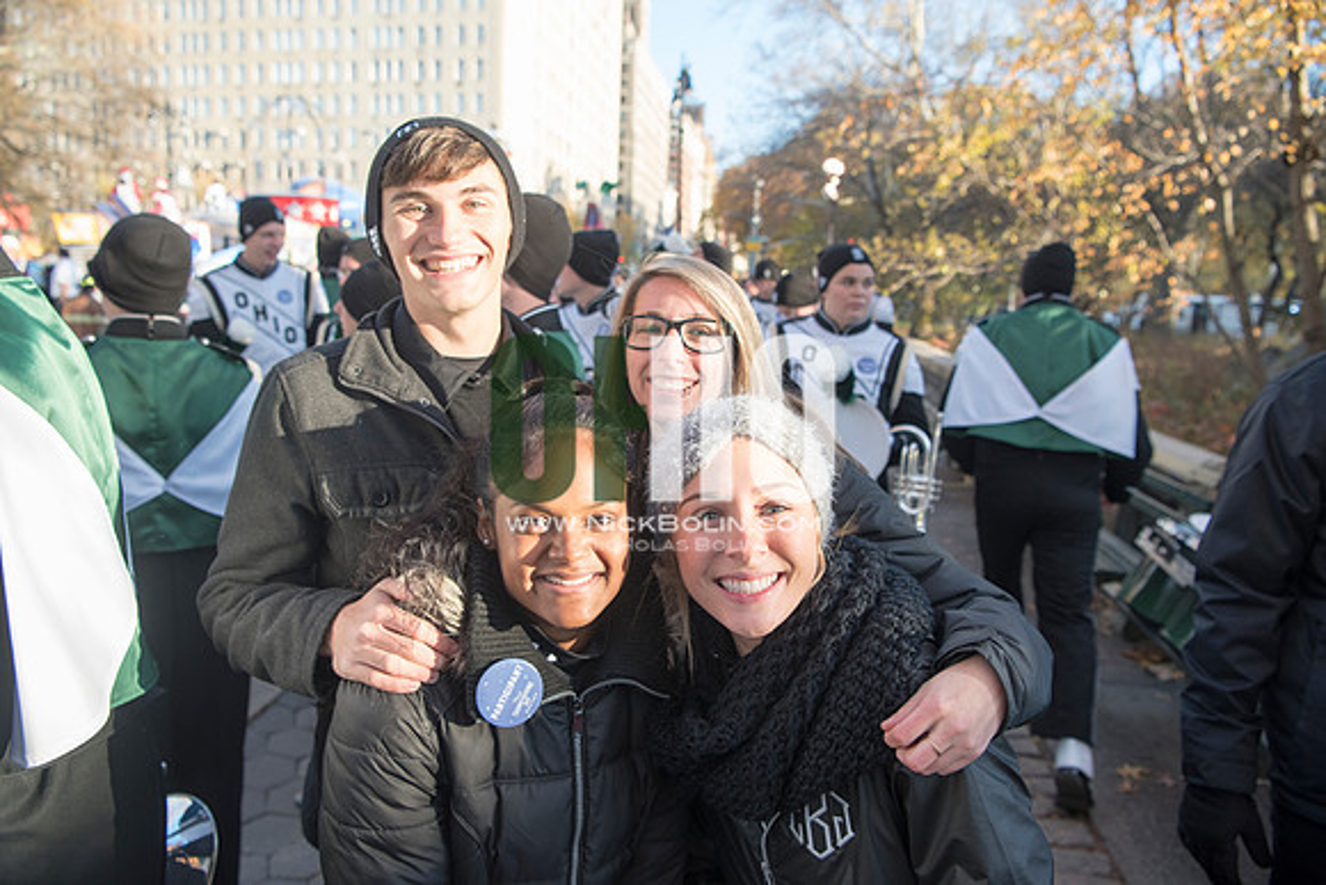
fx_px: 884
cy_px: 442
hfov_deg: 73.7
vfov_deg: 53.2
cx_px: 663
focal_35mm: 24
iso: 400
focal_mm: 24
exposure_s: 1/500
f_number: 4
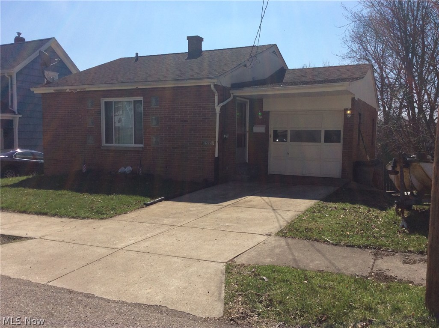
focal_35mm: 32
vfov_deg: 44.0
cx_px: 220
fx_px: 405
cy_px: 164
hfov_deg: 56.9
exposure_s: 1/2288
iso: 32
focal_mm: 3.3
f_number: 2.4
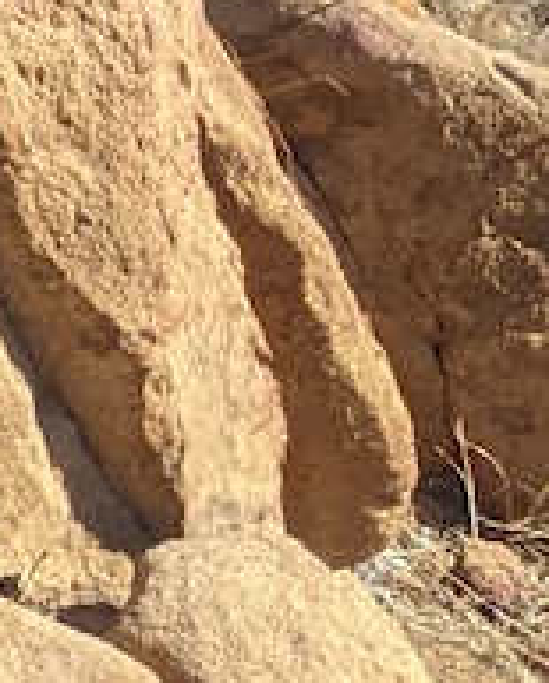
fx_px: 4417
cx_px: -1573
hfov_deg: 6.1
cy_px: -442
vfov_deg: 8.6
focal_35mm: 218
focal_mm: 4.38
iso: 61
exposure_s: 1/2342
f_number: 1.73
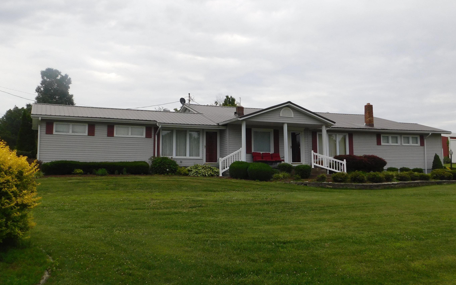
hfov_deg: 54.0
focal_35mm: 36
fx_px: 447
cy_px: 121
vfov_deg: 35.3
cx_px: 225
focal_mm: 5.3
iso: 125
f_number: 3.2
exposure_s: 1/800
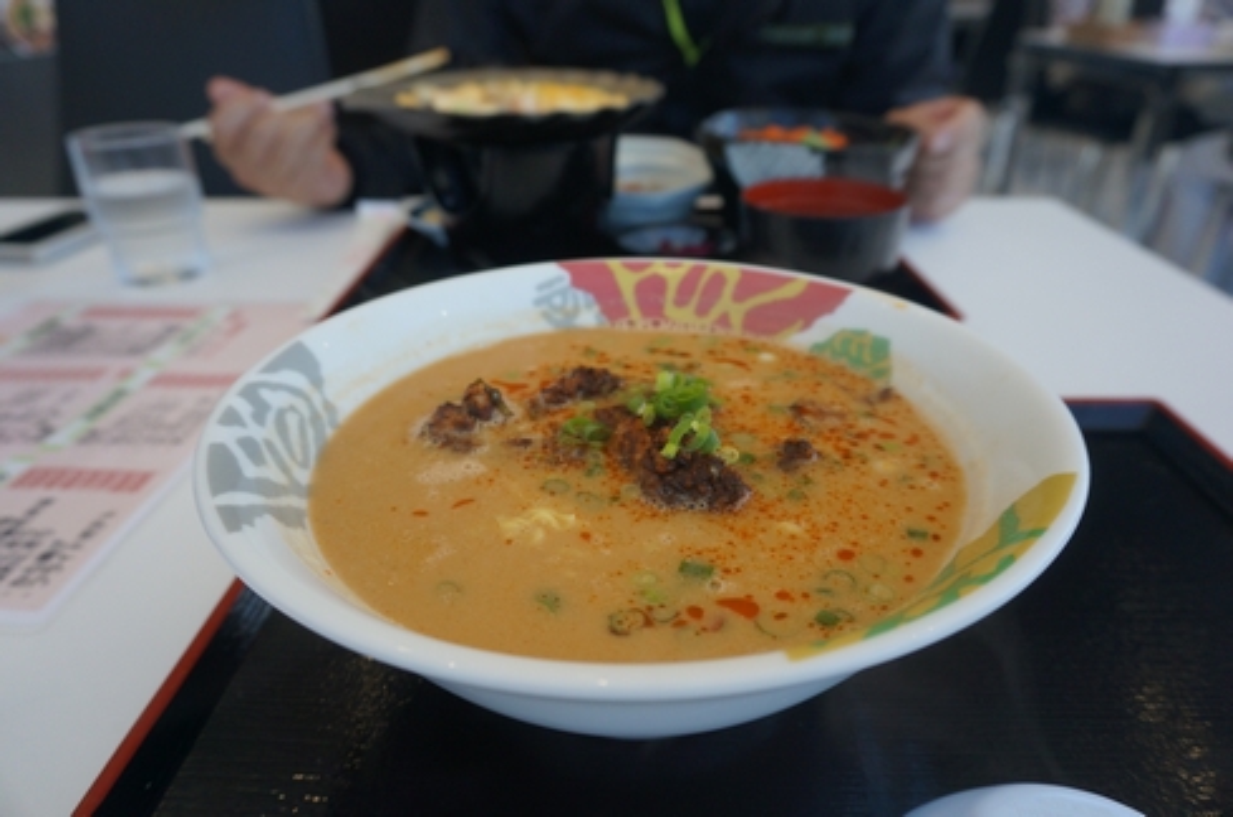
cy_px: 408
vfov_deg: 52.9
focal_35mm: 24
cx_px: 616
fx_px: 820
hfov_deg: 73.8
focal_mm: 16
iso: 400
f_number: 4
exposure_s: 1/160
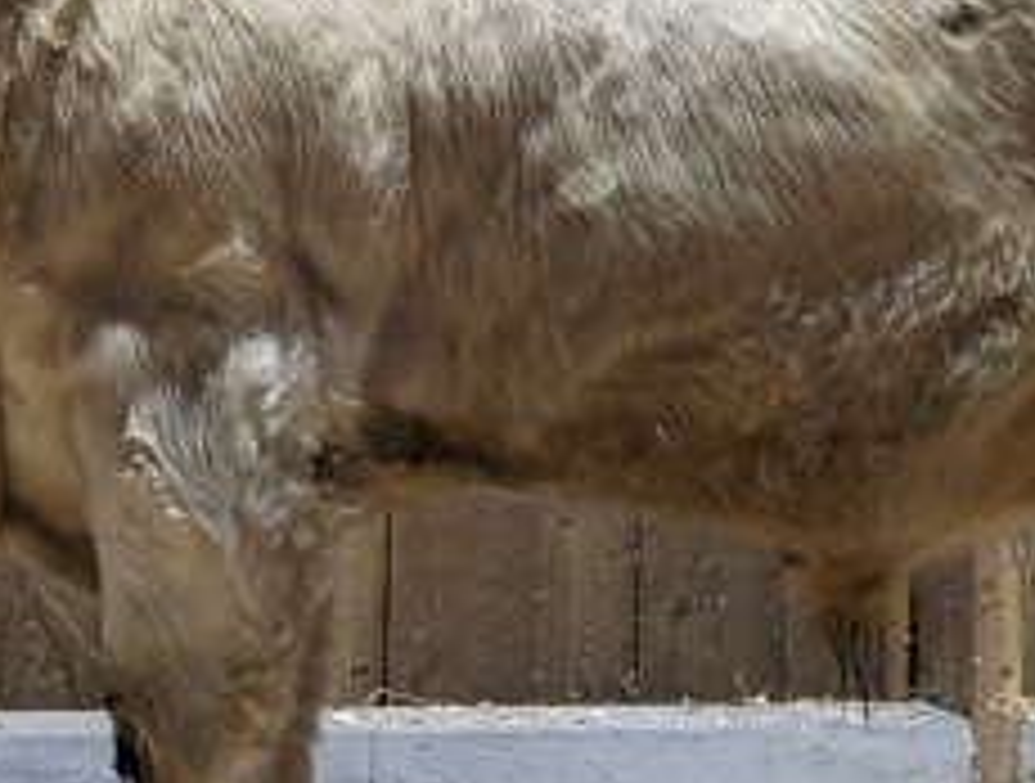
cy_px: 414
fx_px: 3749
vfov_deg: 11.9
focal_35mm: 125
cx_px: 531
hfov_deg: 15.7
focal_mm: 6.81
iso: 236
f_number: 1.85
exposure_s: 1/33.3
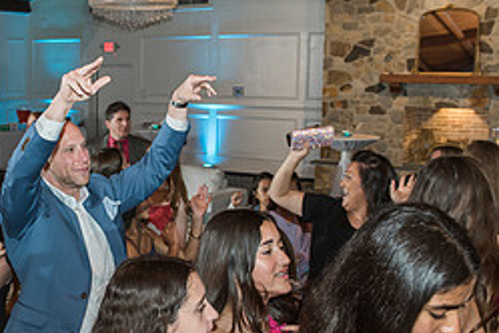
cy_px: 147
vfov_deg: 24.2
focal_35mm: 56
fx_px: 776
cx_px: 108
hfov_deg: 34.7
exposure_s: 1/125
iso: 800
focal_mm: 24
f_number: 4
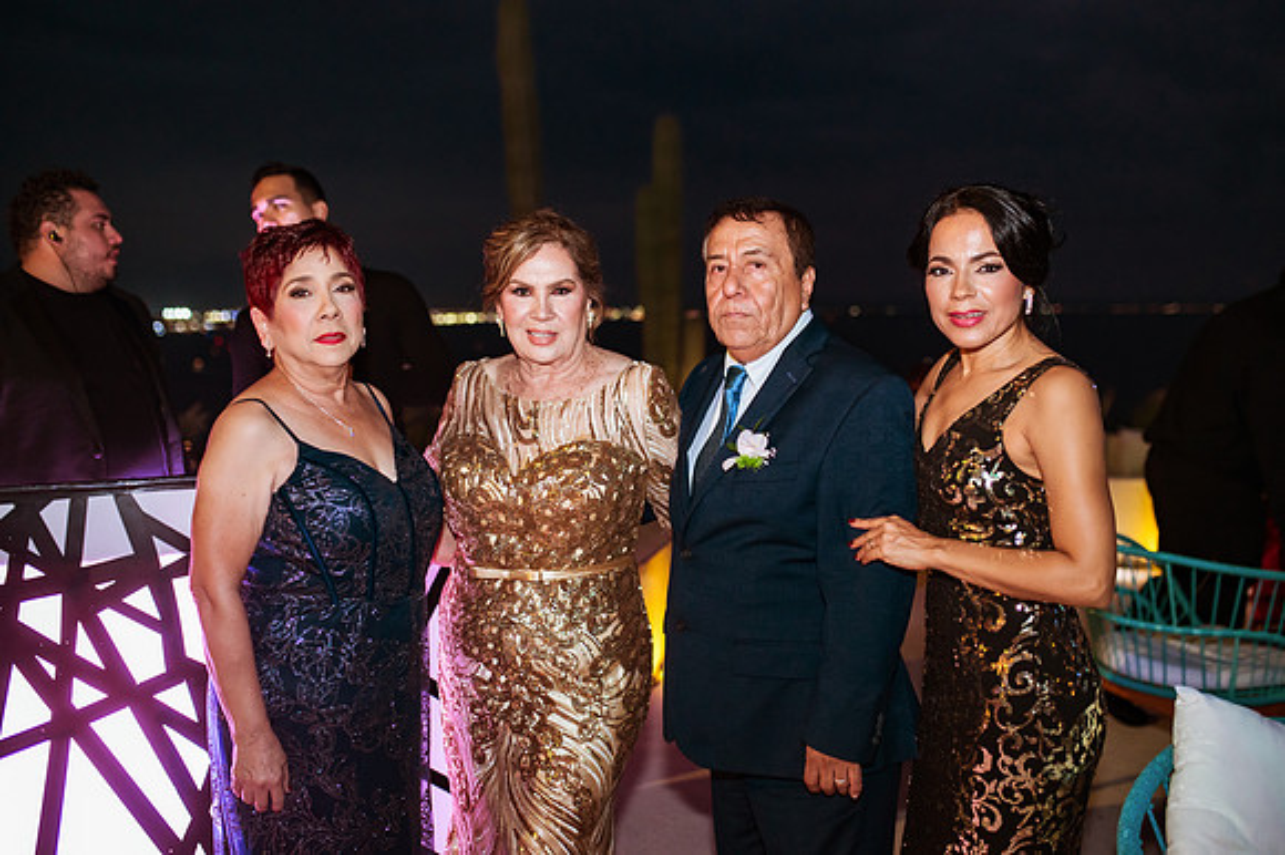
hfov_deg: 54.5
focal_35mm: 35
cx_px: 642
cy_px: 428
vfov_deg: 37.8
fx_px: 1249
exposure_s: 1/100
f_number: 2
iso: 2000
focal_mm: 35
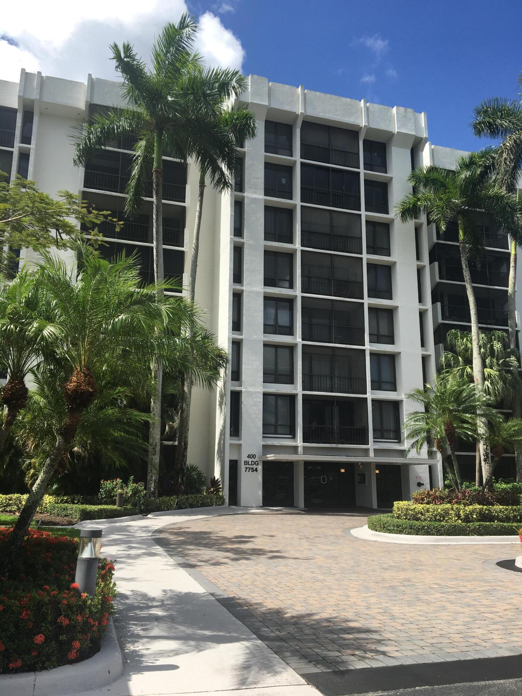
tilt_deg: +14.1
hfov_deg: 48.2
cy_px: 348
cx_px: 261
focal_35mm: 29
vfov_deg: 61.7
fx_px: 583
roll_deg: -1.9
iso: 25
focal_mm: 4.15
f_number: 2.2
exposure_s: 1/1350
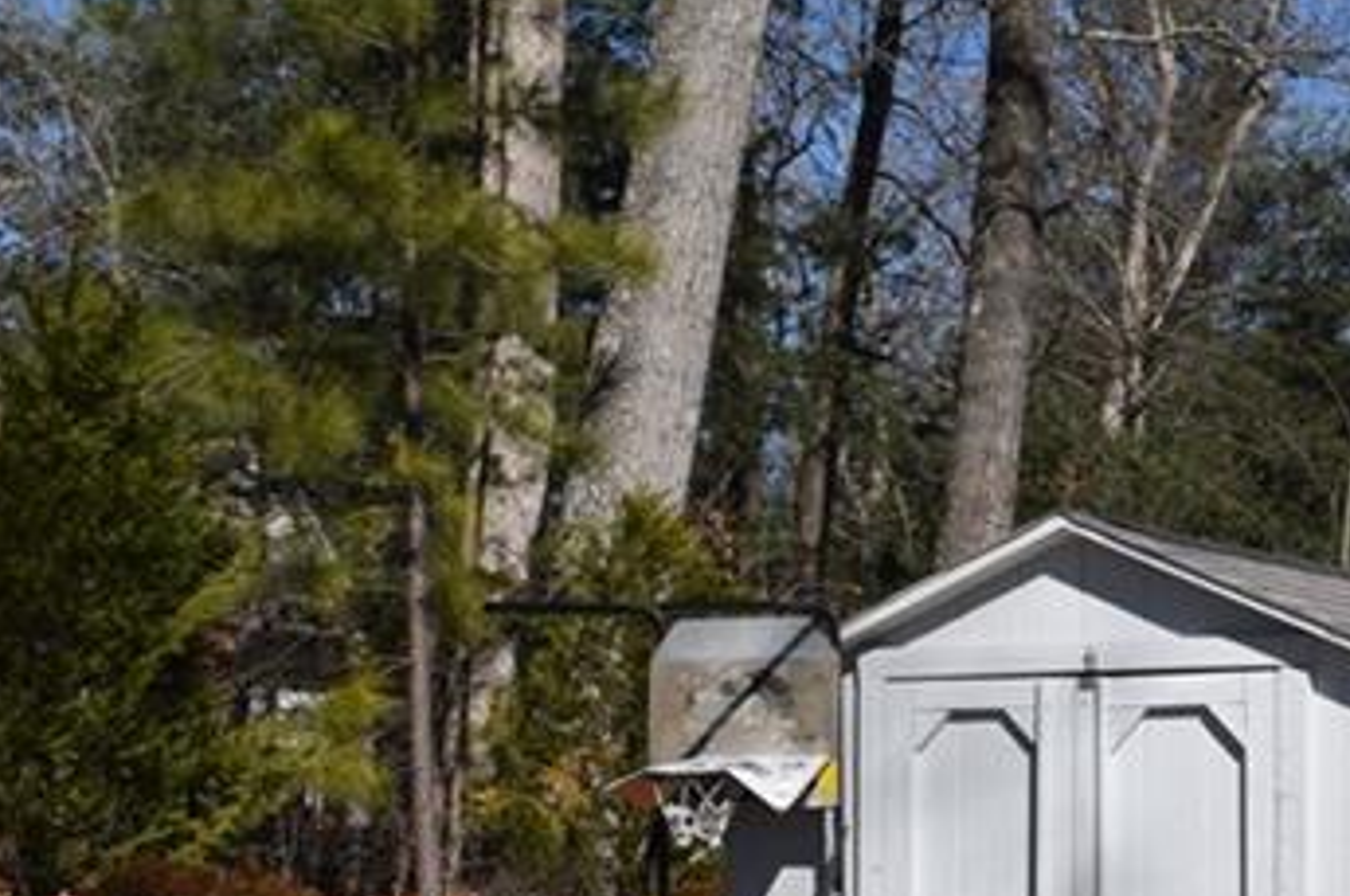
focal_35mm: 107
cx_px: 1111
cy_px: 786
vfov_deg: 12.7
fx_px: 4007
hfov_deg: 18.9
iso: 100
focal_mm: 24
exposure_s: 1/200
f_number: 14
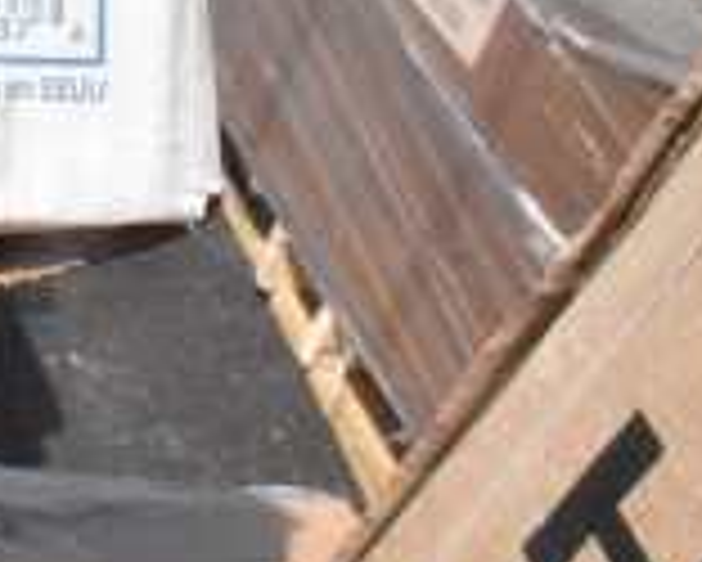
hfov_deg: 17.2
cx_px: -387
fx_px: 2058
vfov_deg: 14.6
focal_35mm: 99
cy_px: -259
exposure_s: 1/2500
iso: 6400
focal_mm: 18
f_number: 22
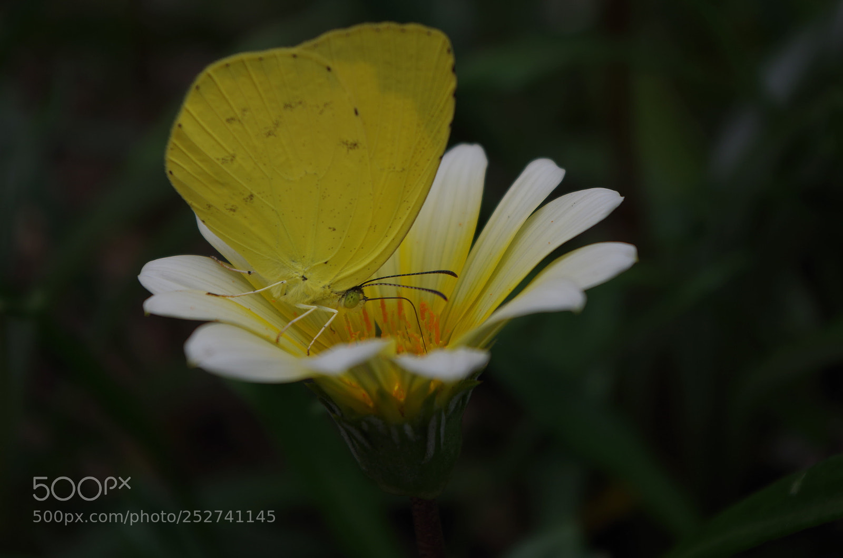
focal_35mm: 82
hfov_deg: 24.8
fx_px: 1916
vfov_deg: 16.6
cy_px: 279
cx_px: 422
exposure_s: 1/320
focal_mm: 55
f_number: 7.1
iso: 100
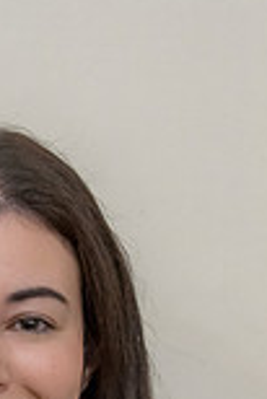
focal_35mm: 525
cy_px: 544
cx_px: -52
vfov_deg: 3.9
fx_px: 5827
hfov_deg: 2.6
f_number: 4
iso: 5000
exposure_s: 1/80
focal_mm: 180
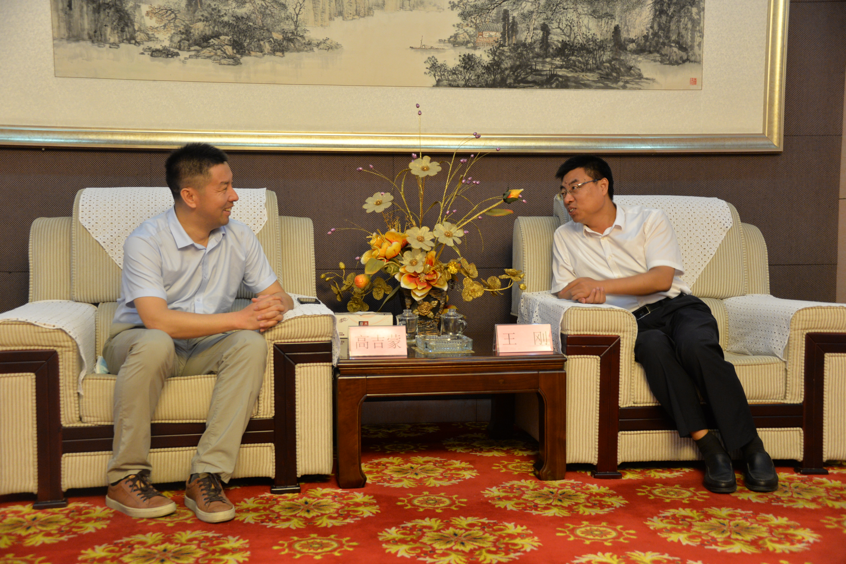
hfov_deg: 43.6
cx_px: 423
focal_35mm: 45
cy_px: 282
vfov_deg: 29.9
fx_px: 1058
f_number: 4.2
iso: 1600
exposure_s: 1/30
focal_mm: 45
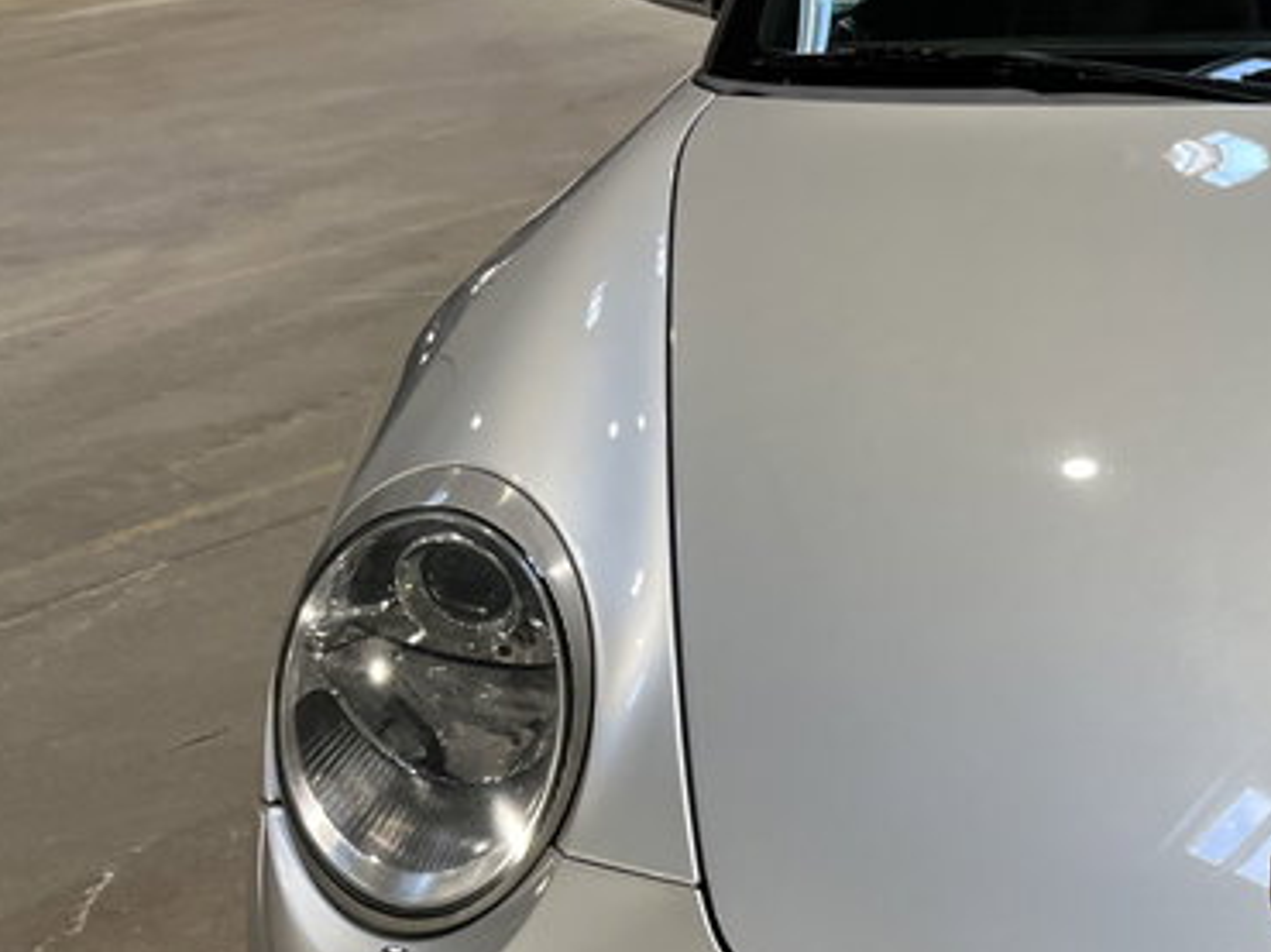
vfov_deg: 26.1
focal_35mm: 54
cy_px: 859
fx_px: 1981
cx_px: 1295
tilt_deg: -37.2
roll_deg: +4.5
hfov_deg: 32.5
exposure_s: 1/121
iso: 125
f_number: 1.6
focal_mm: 5.1
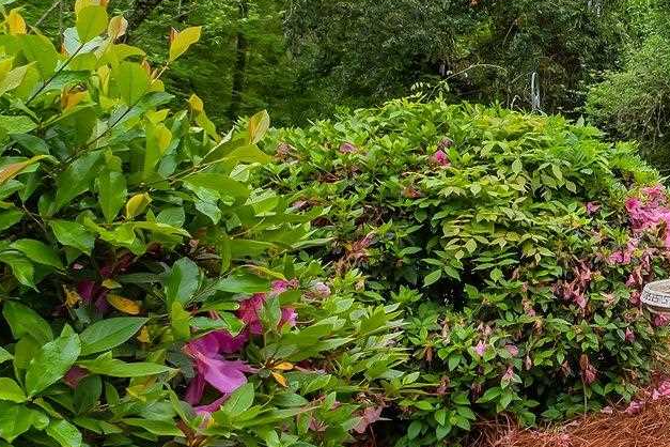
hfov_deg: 29.1
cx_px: 950
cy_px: 149
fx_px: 912
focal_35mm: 49
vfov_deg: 27.4
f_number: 8
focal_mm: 10
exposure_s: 1/120
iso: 400
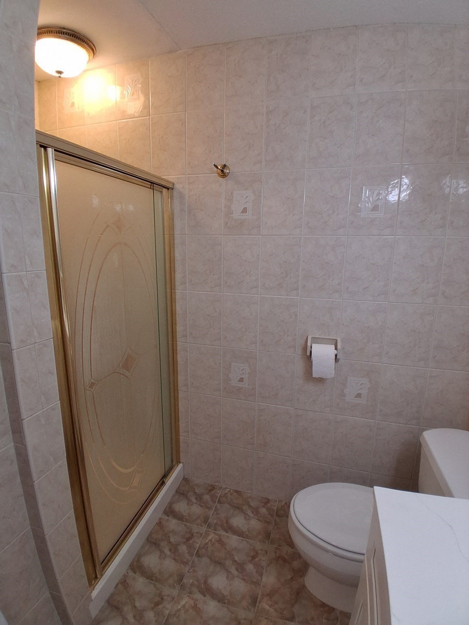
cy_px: 312
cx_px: 234
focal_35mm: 17
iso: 160
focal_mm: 1.4
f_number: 2.2
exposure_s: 1/120
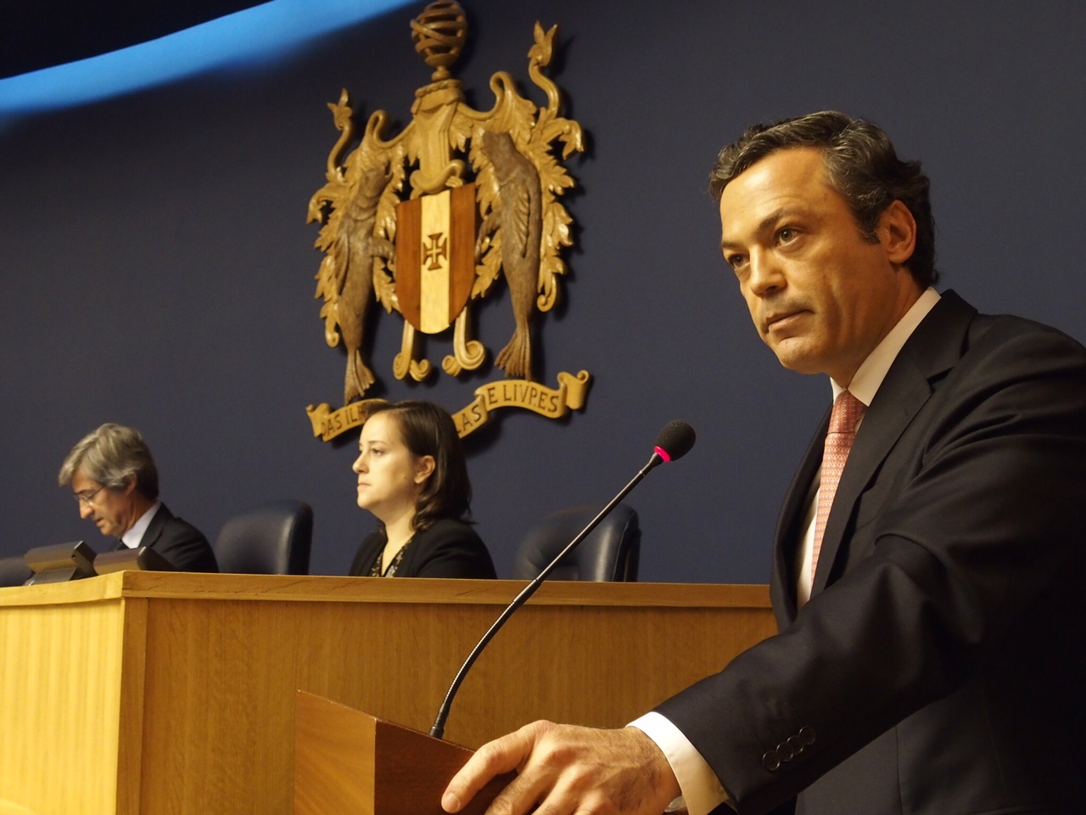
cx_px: 543
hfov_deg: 38.2
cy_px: 408
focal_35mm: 50
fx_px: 1569
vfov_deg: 29.1
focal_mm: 10.8
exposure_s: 1/50
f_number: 2.8
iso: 800
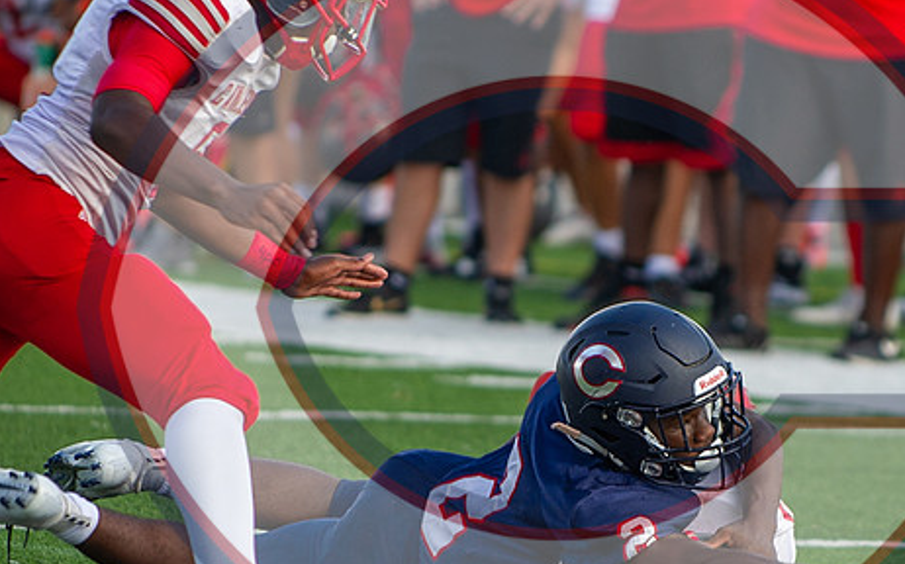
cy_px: 384
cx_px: 597
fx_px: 15823
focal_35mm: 642
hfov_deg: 3.3
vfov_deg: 2.0
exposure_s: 1/1000
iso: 200
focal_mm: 200
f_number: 2.8
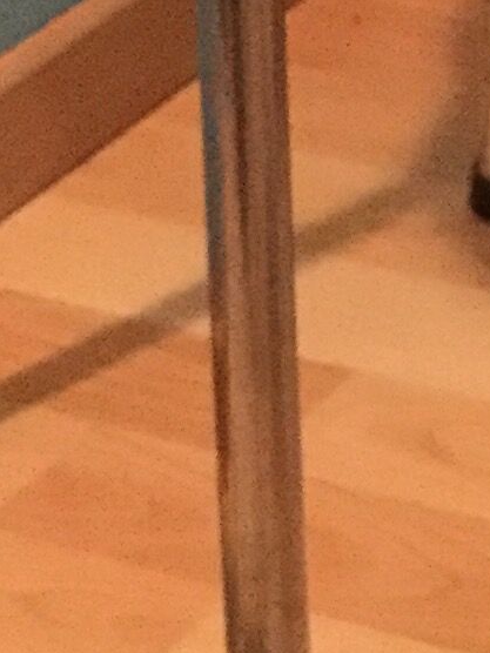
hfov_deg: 7.6
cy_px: -734
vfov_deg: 9.9
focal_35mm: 182
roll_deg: +1.9
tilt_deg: -14.2
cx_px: 1174
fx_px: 3435
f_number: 2.4
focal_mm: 3.3
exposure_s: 1/17
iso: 320
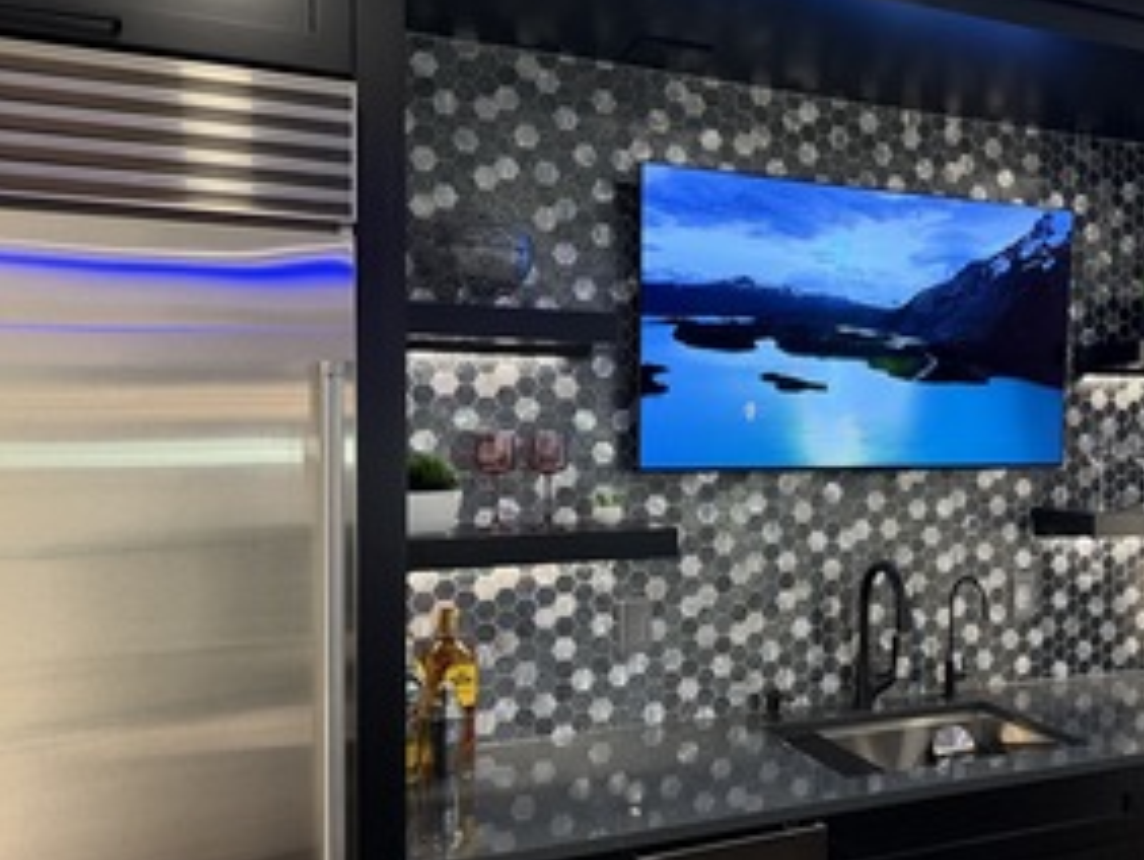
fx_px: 1125
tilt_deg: -1.6
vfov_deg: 41.8
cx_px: 803
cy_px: 454
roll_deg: -0.1
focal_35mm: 34
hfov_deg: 52.4
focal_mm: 6.76
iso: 200
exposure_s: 1/60
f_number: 1.78
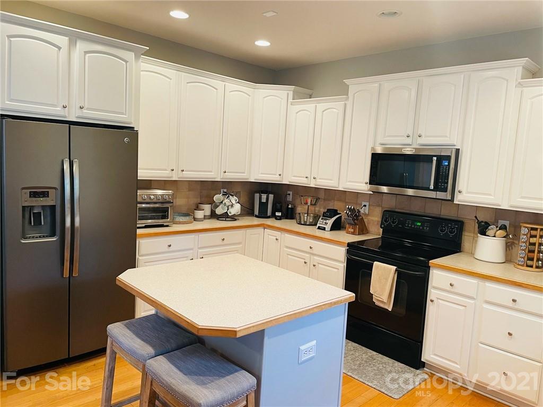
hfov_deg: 67.3
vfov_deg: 53.1
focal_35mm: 26
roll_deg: -3.4
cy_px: 204
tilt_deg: -6.3
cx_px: 272
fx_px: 408
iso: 125
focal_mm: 4.2
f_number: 1.6
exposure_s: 1/60
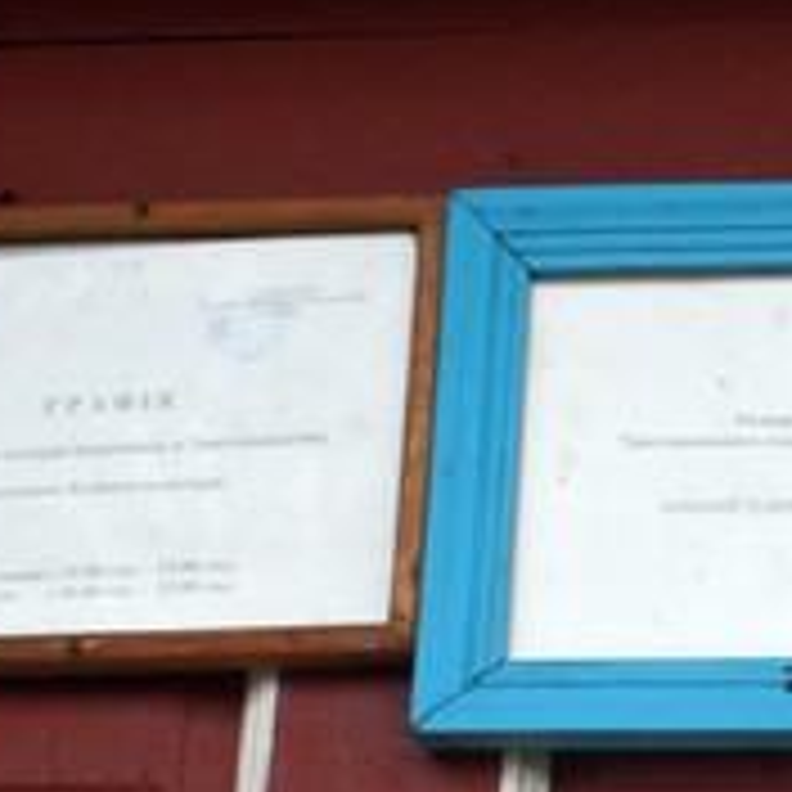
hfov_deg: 9.5
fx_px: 4600
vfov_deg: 9.8
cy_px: 803
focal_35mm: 178
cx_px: 1292
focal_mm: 35
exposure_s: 1/60
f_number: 5.6
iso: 125
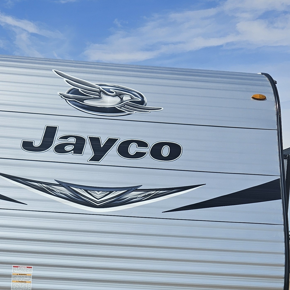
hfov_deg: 29.4
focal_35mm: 58
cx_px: 100
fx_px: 550
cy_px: 284
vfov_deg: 27.9
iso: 25
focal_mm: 5.4
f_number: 1.8
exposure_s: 1/3151
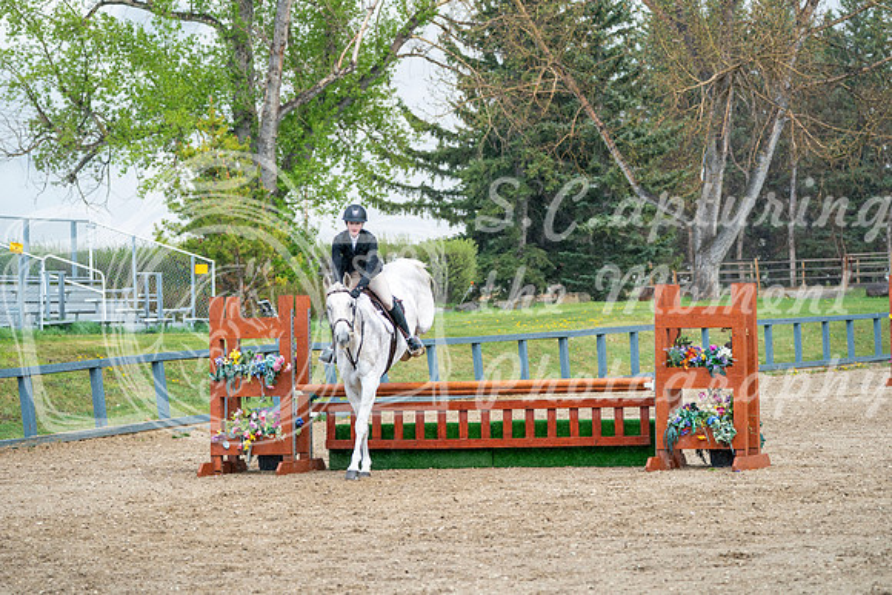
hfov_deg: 12.7
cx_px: 446
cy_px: 298
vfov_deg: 8.5
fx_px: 4015
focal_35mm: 162
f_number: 5.6
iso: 800
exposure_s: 1/1250
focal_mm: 162
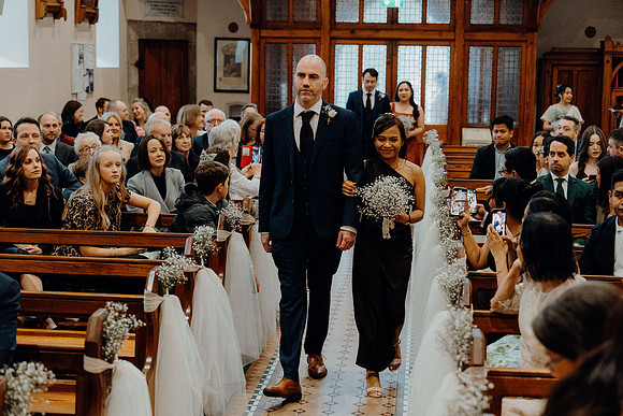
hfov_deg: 31.0
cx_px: 312
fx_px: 1125
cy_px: 208
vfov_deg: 20.9
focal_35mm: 65
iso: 4000
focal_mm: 65
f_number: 3.5
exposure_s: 1/160
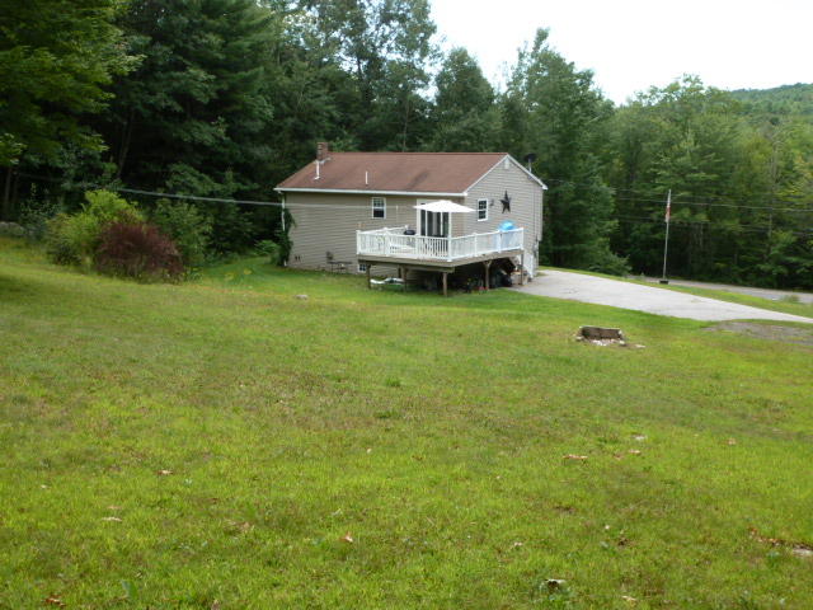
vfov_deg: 37.7
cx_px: 406
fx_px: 892
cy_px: 305
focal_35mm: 38
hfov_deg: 49.0
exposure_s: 1/160
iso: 100
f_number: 3.8
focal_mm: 6.8
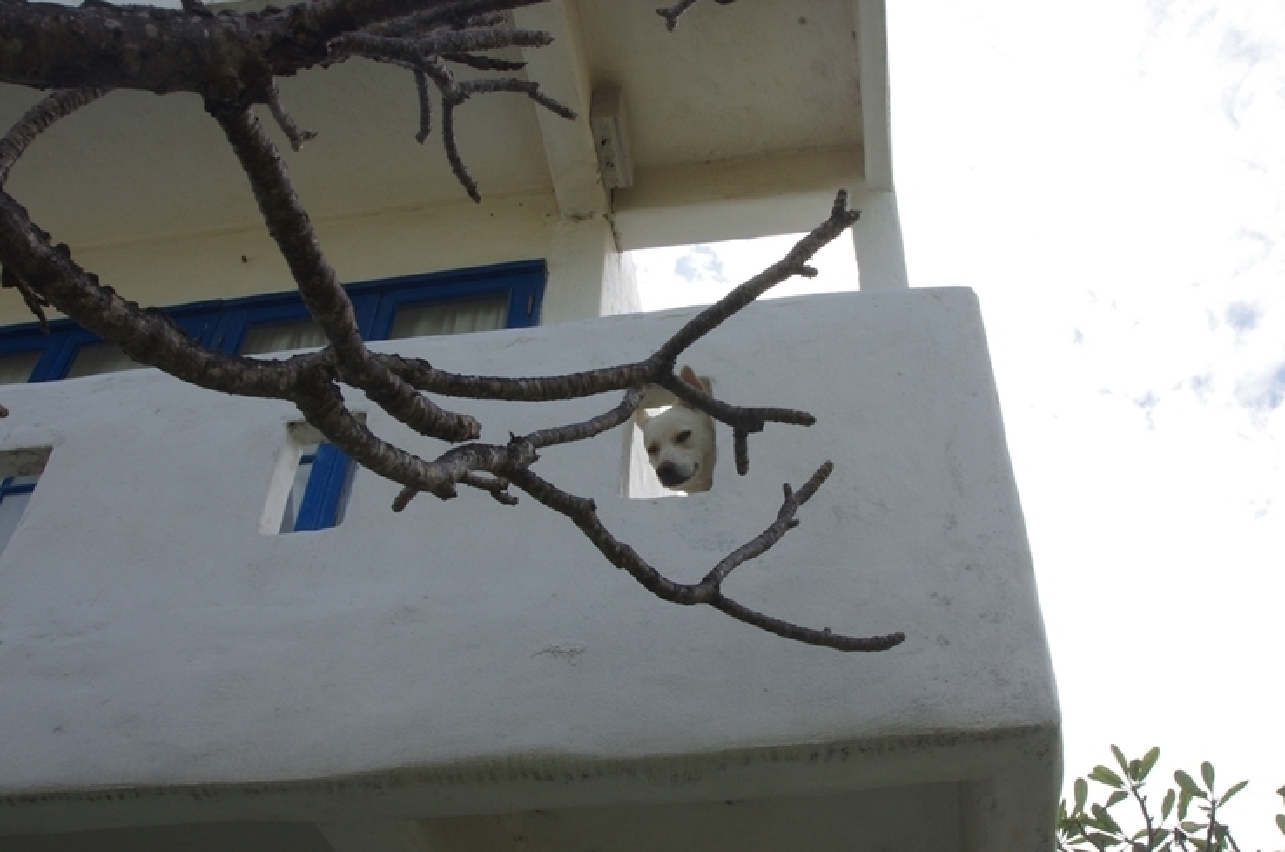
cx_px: 669
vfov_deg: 34.1
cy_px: 427
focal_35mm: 39
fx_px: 1389
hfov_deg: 49.6
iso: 400
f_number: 22
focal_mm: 24
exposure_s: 1/100
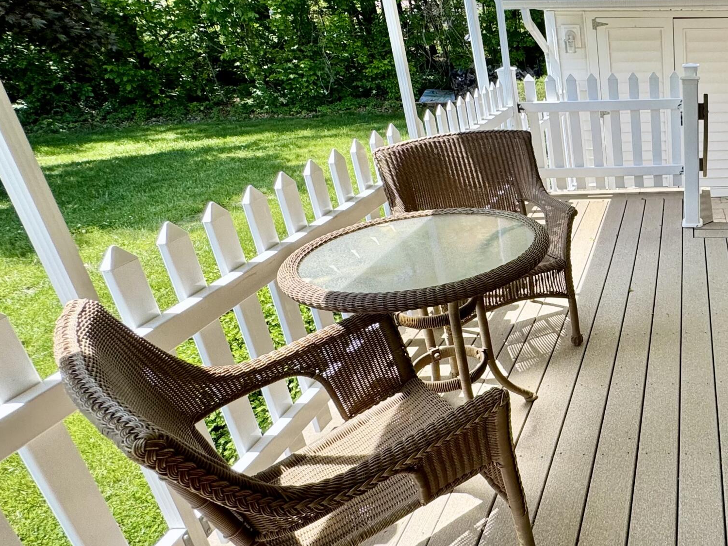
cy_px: 262
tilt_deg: -24.2
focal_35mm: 28
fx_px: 589
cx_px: 711
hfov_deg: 52.0
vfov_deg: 49.7
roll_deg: -0.8
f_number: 2.2
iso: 40
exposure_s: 1/388
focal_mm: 2.22
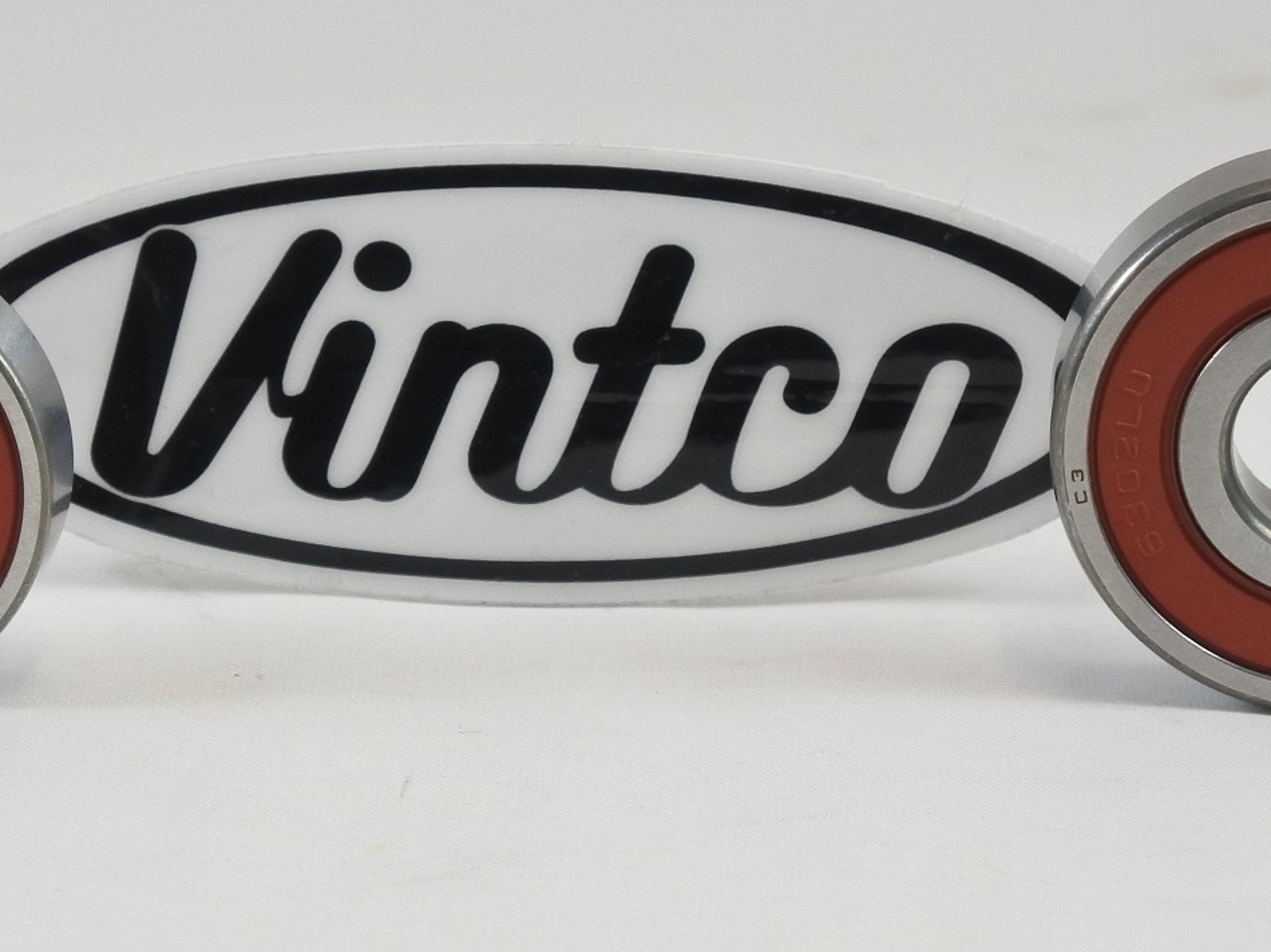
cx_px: 559
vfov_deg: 12.0
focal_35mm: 123
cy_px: 426
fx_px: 4515
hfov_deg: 16.0
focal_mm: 25.2
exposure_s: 1/125
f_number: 5.3
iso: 500
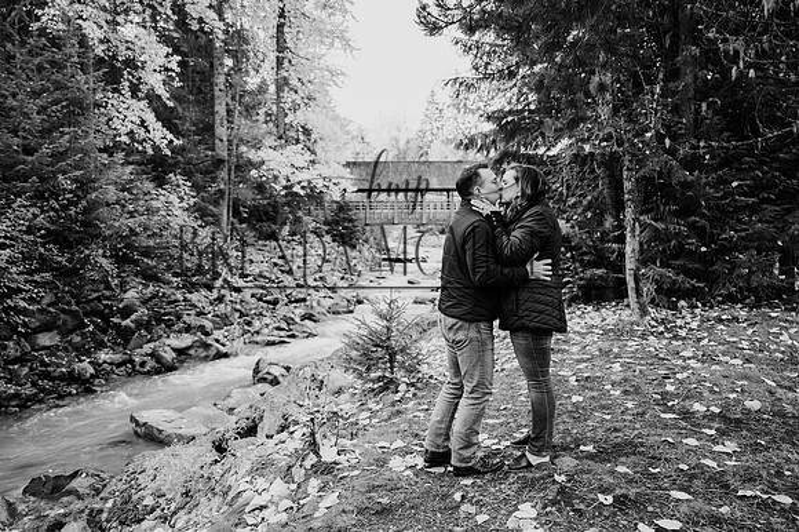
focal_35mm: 28
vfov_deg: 46.7
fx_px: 615
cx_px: 402
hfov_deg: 66.0
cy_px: 287
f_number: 2.8
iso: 1000
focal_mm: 24
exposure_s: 1/500
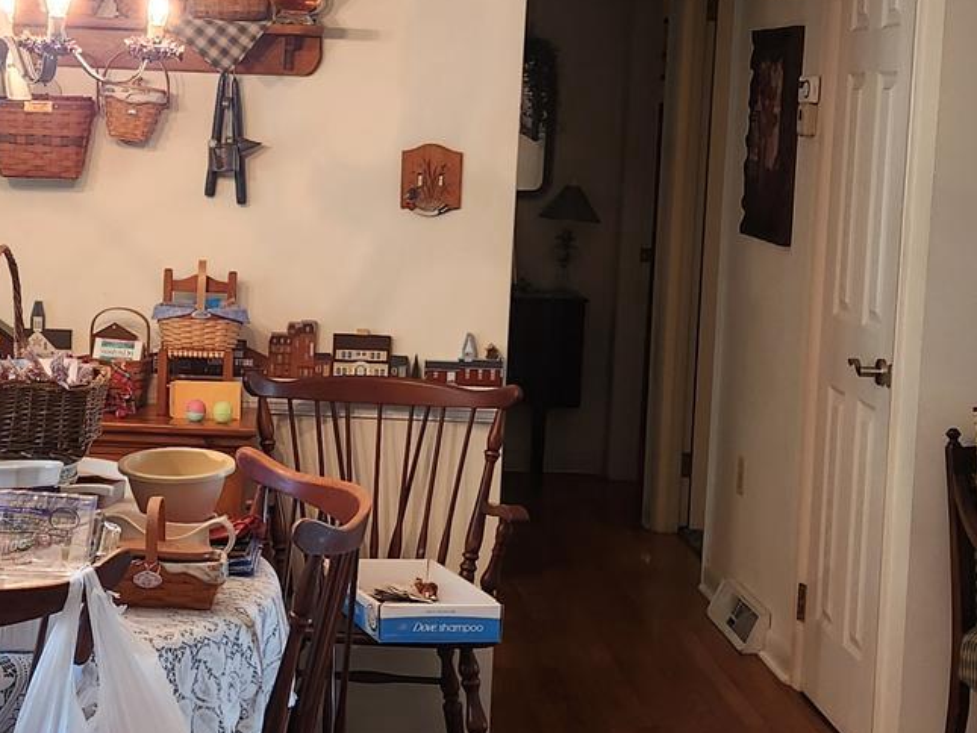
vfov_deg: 20.2
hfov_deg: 26.2
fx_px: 2061
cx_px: 203
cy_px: 329
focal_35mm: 73
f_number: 1.8
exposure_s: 1/120
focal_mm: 5.4
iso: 160
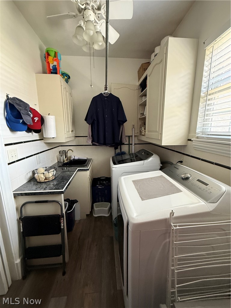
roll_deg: +0.2
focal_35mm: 14
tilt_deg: -10.7
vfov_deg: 102.1
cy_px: 154
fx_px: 125
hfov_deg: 85.7
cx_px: 116
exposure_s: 1/60
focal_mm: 2.22
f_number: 2.2
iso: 500
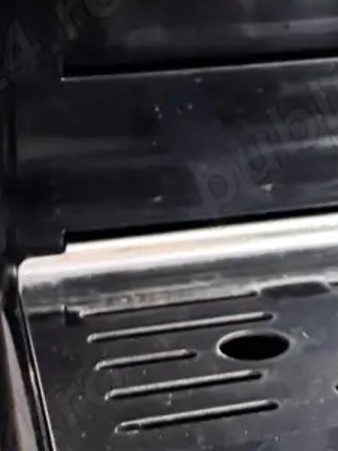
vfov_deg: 15.7
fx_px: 1499
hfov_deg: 12.4
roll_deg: -1.3
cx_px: 450
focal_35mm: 115
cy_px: -237
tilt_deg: -3.0
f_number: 1.6
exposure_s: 1/50
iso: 400
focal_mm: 5.96
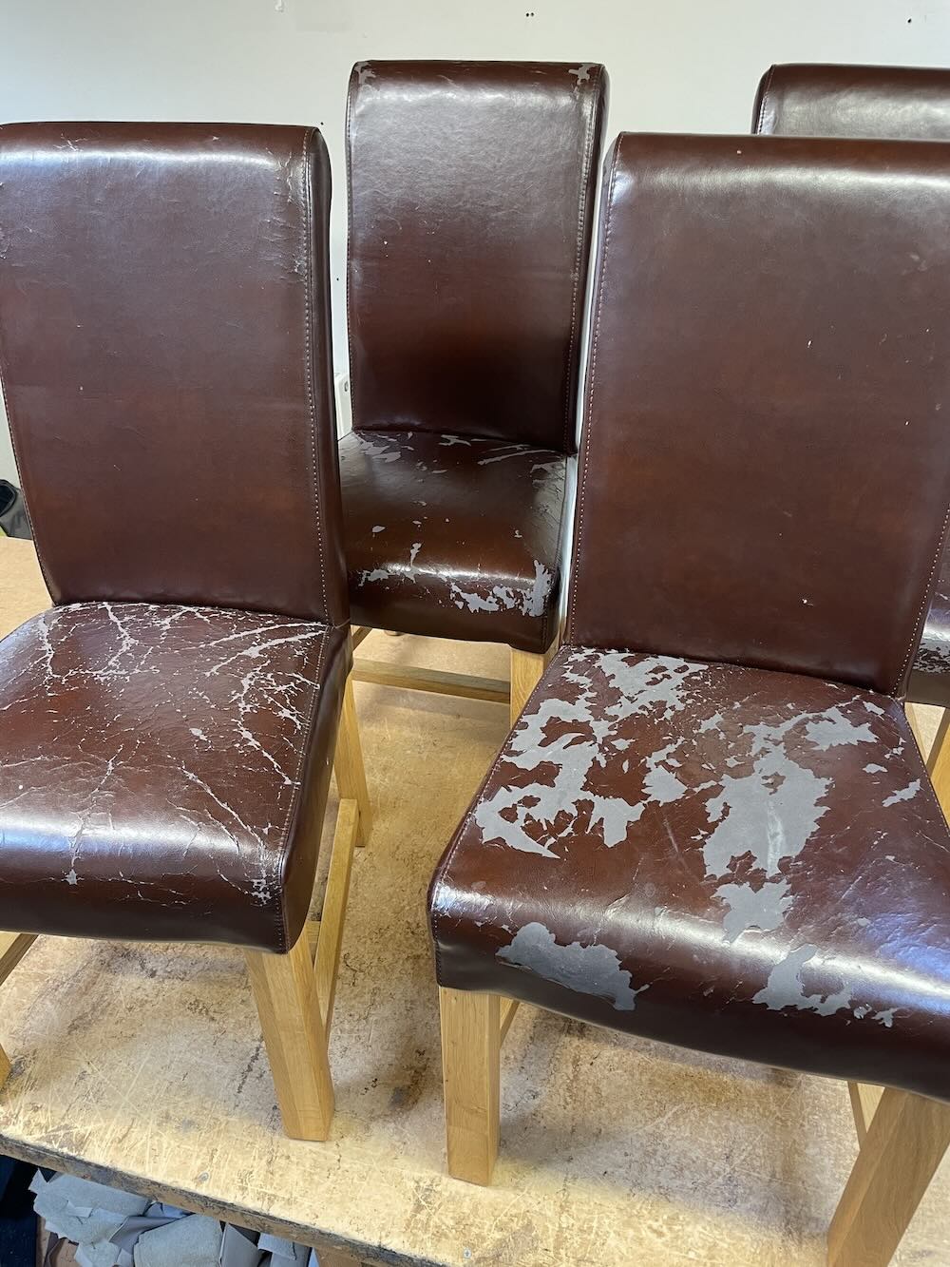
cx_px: 475
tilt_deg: -35.2
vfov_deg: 67.3
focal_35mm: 26
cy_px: 634
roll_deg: +1.1
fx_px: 951
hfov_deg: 53.1
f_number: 1.6
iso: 160
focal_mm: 4.2
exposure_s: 1/50
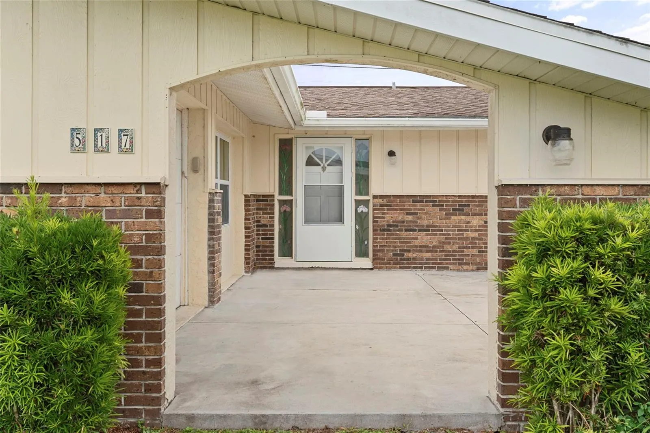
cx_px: 325
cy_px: 216
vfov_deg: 37.8
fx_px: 632
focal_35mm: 35
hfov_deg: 54.4
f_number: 8
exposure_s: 1/60
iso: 400
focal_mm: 35
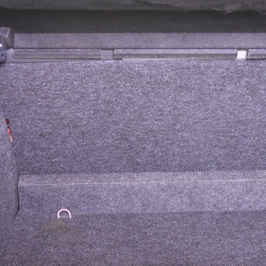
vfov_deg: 22.7
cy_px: 98
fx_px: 661
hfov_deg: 22.6
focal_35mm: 76
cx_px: 188
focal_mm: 28
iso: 5000
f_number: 3.2
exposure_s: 1/50
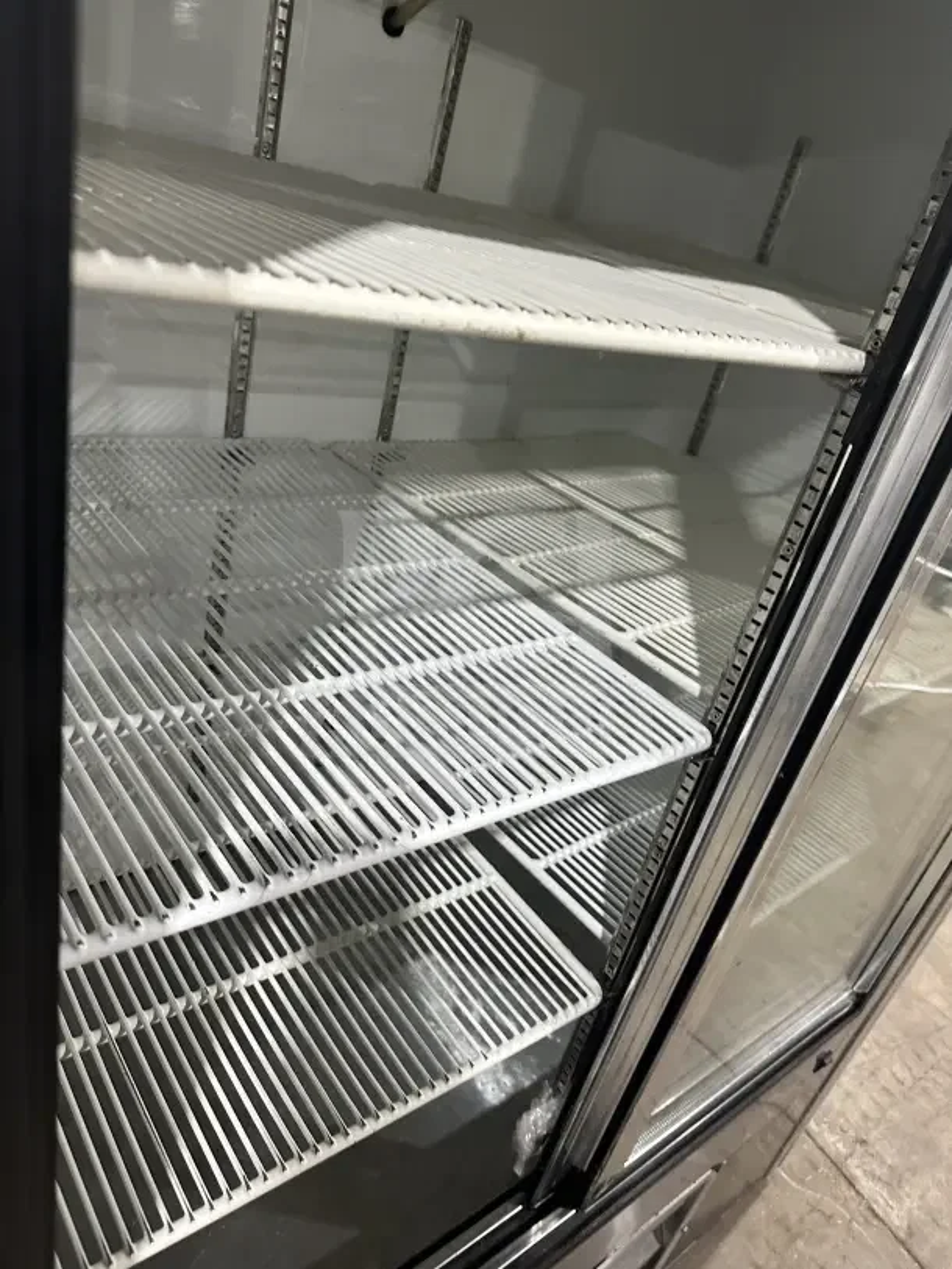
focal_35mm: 24
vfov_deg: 71.6
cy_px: 634
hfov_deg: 56.8
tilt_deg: -26.3
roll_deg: -17.7
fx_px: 880
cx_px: 476
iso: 320
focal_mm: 6.86
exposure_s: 1/60
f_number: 1.78
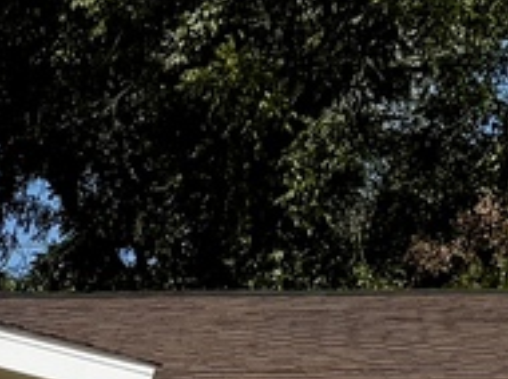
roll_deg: -0.5
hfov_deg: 10.4
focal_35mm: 182
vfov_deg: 7.9
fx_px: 2668
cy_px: 681
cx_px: -353
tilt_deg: +0.0
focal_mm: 6.76
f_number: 1.78
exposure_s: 1/12346
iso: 80
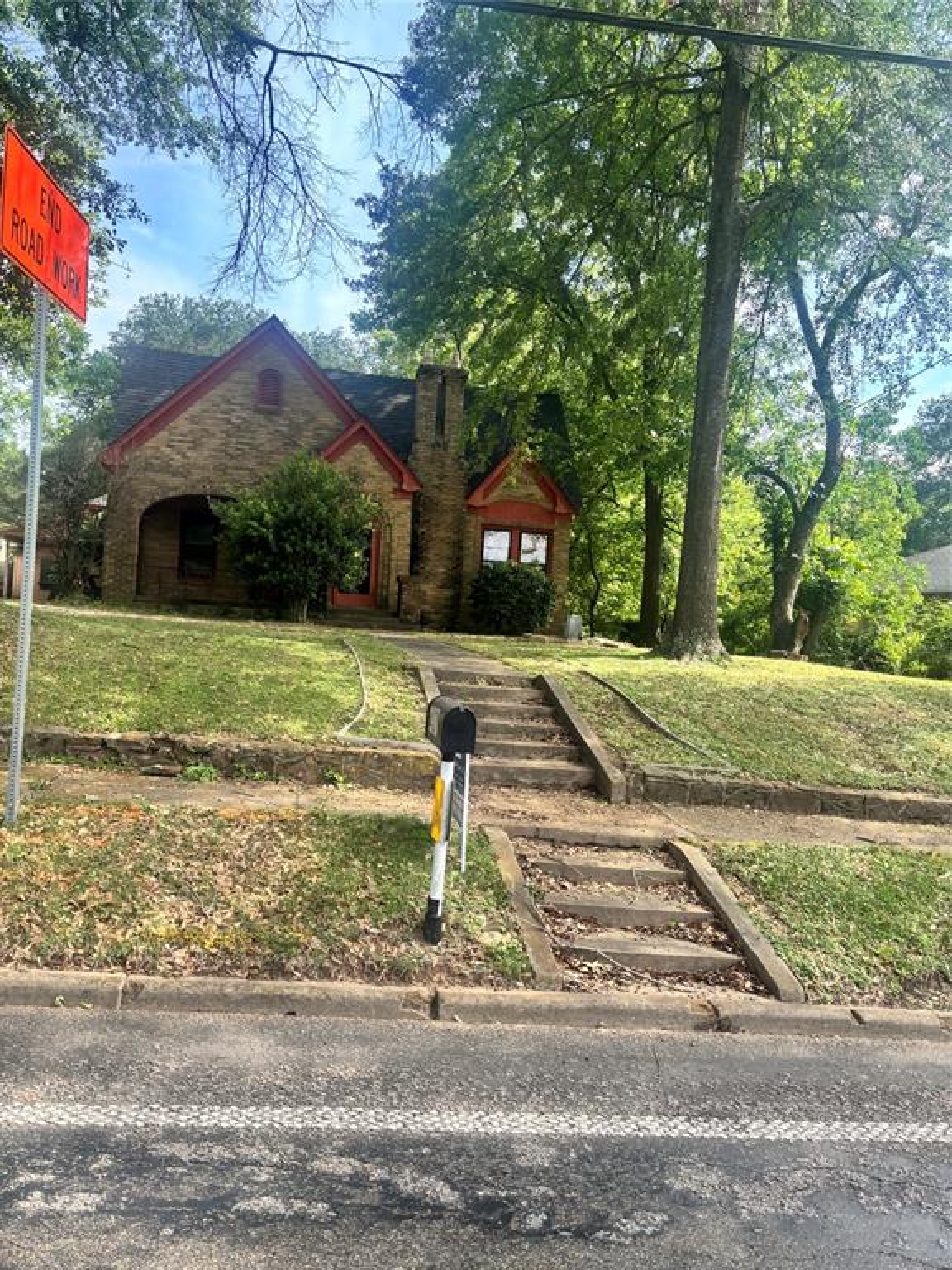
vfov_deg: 67.3
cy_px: 635
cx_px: 476
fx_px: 953
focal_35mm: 26
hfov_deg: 53.1
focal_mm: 5.96
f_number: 1.6
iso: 50
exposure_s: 1/662
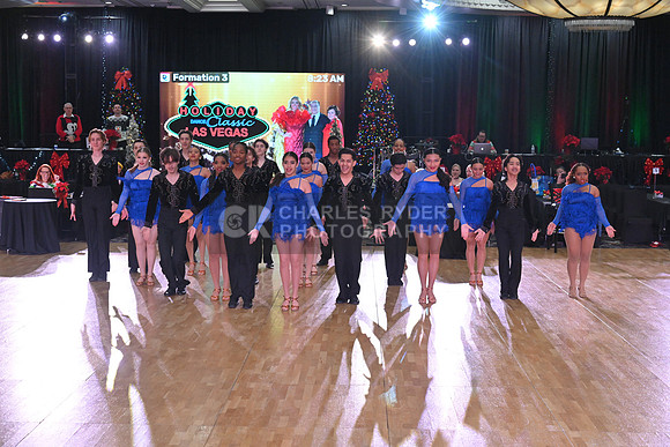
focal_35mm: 55
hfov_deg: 36.2
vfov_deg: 24.6
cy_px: 224
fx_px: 1024
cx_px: 335
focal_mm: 55
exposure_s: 1/400
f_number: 5.6
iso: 3200
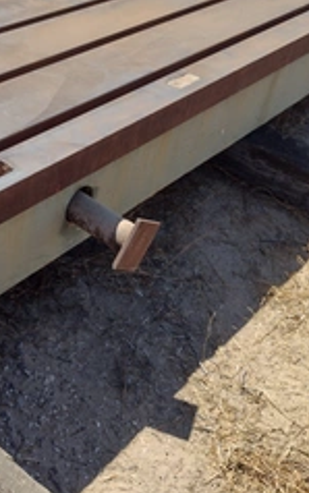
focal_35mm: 48
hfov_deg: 25.7
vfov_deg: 41.8
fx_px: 646
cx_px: 6
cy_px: 218
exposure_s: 1/1430
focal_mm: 4.71
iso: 100
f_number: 1.7
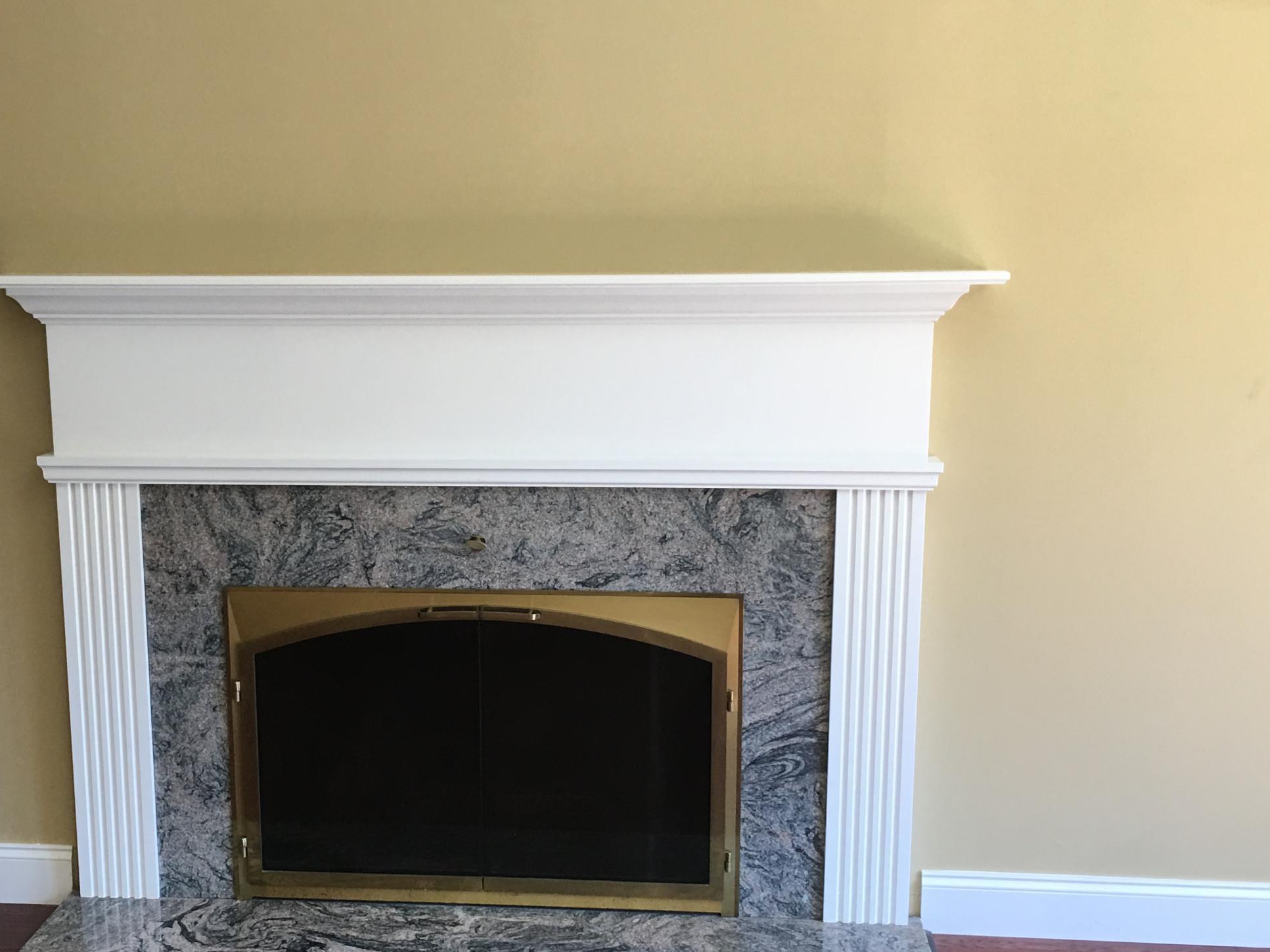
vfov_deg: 32.1
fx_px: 1651
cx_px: 497
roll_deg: +0.8
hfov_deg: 41.8
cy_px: 536
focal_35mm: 45
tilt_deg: -8.8
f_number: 2.2
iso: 40
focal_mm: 4.15
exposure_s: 1/30
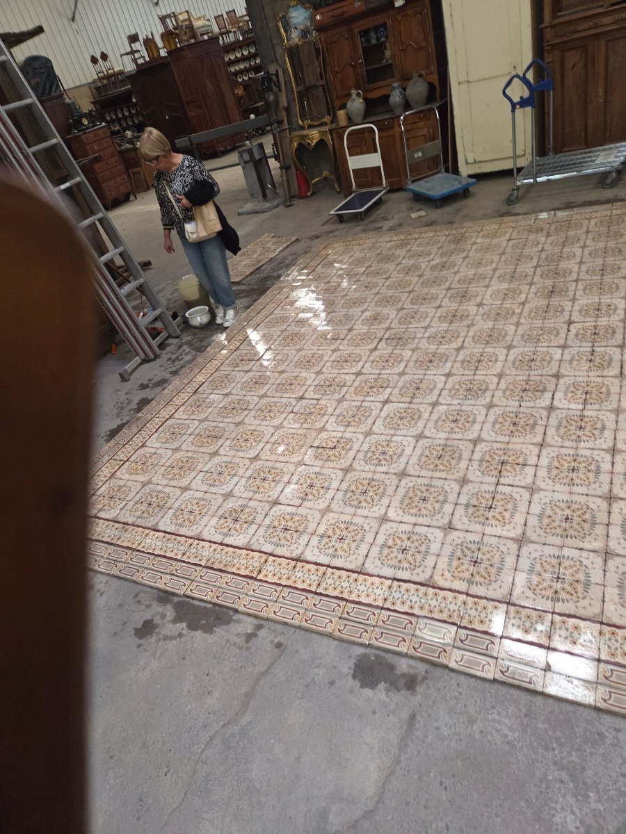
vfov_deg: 73.9
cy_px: 417
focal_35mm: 23
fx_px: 555
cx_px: 313
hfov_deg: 58.9
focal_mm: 5.4
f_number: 1.8
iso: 320
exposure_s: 1/100
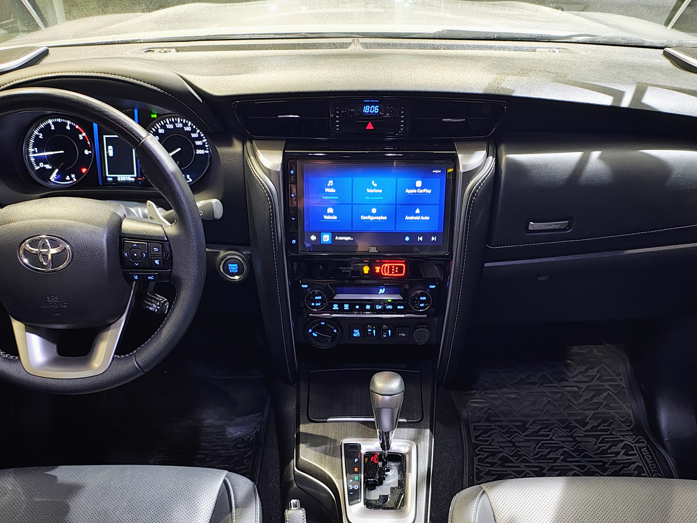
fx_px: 705
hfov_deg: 52.6
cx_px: 352
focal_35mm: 35
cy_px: 362
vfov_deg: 40.0
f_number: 1.4
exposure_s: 1/25
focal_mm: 5.89
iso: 2056
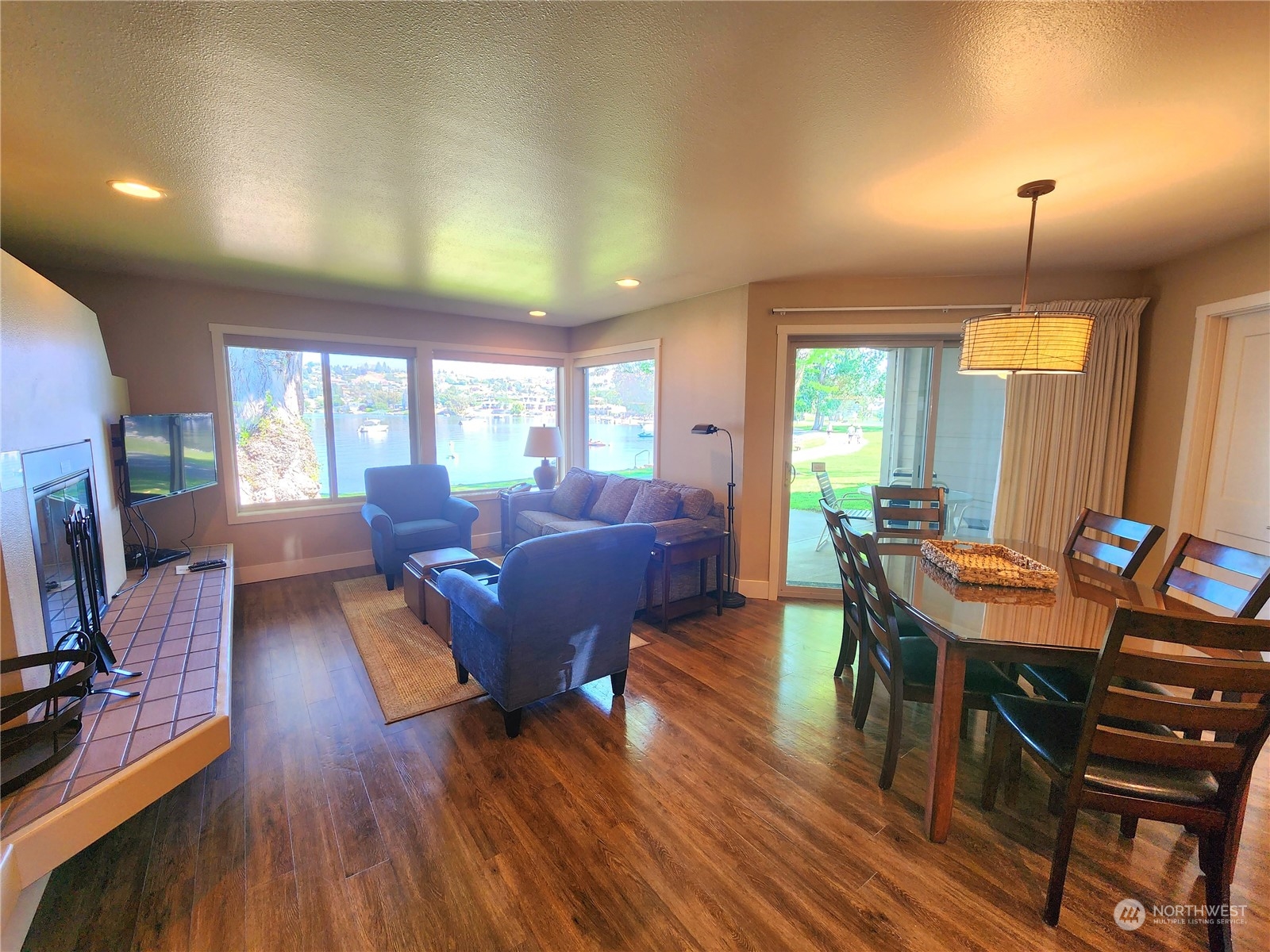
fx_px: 477
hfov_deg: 106.2
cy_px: 476
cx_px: 635
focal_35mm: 13
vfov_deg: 89.9
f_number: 2.2
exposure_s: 1/60.2
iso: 125
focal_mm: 2.2
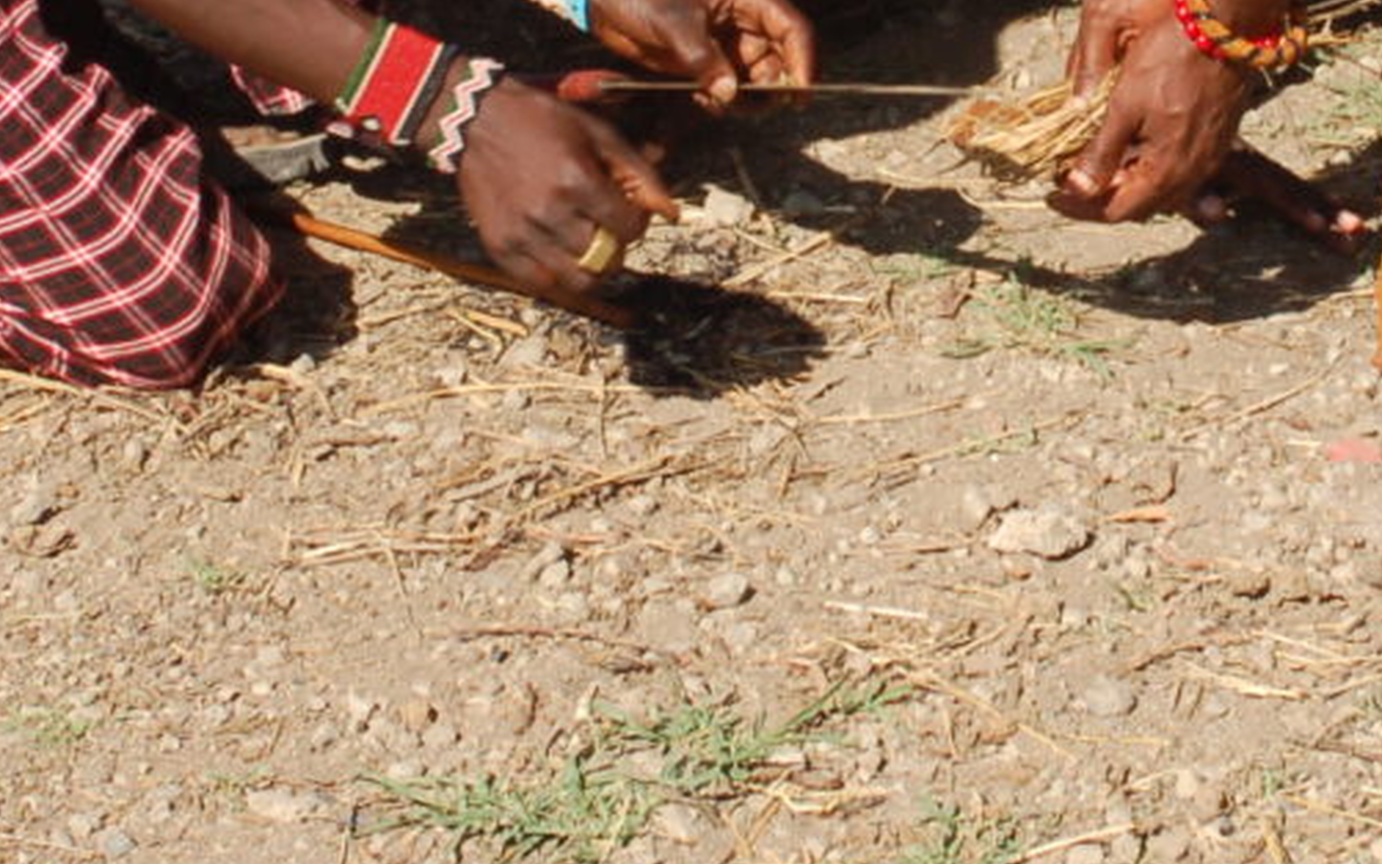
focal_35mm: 156
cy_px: -58
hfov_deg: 13.4
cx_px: 999
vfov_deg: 8.3
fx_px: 5875
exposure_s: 1/250
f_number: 8
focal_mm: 32
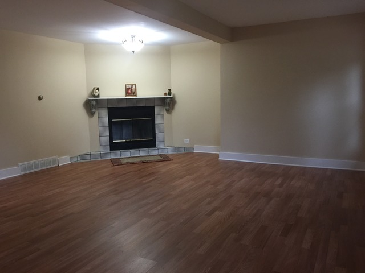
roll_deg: +0.2
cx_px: 182
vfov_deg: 48.2
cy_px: 136
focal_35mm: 29
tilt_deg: -6.6
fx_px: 306
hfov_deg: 61.7
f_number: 2.2
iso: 100
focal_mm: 4.15
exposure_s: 1/15
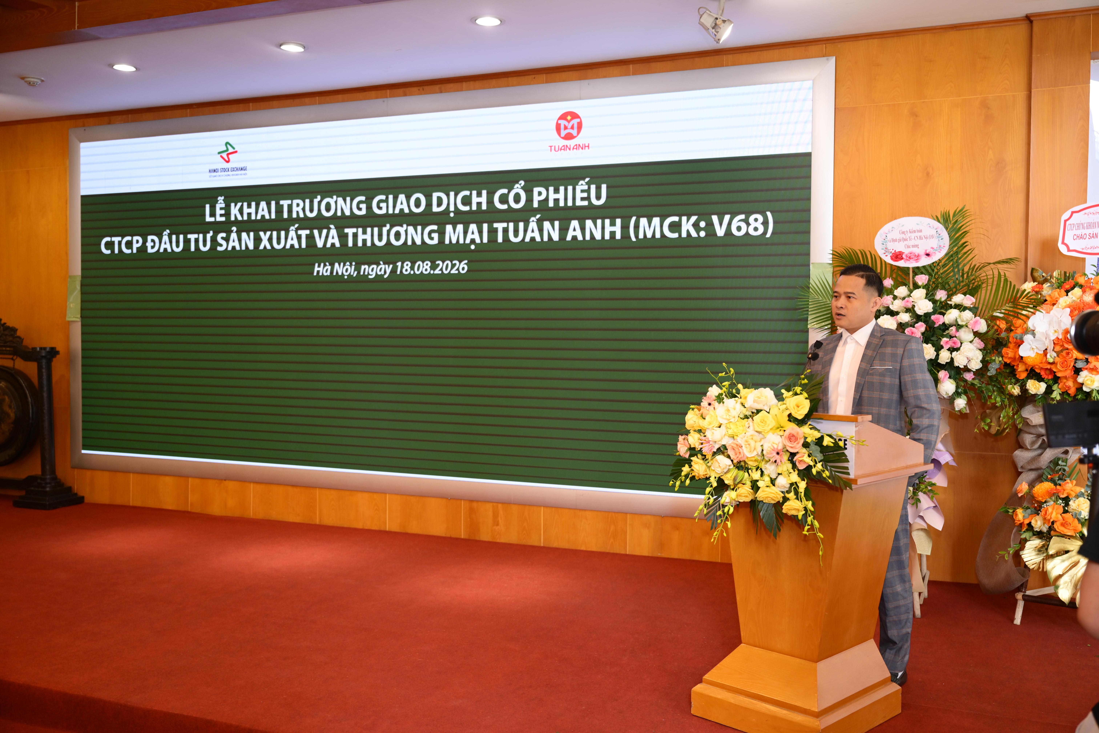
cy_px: 366
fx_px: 1007
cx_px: 550
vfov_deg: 40.0
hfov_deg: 57.2
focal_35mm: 33
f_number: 3.2
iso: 640
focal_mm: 33
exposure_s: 1/125
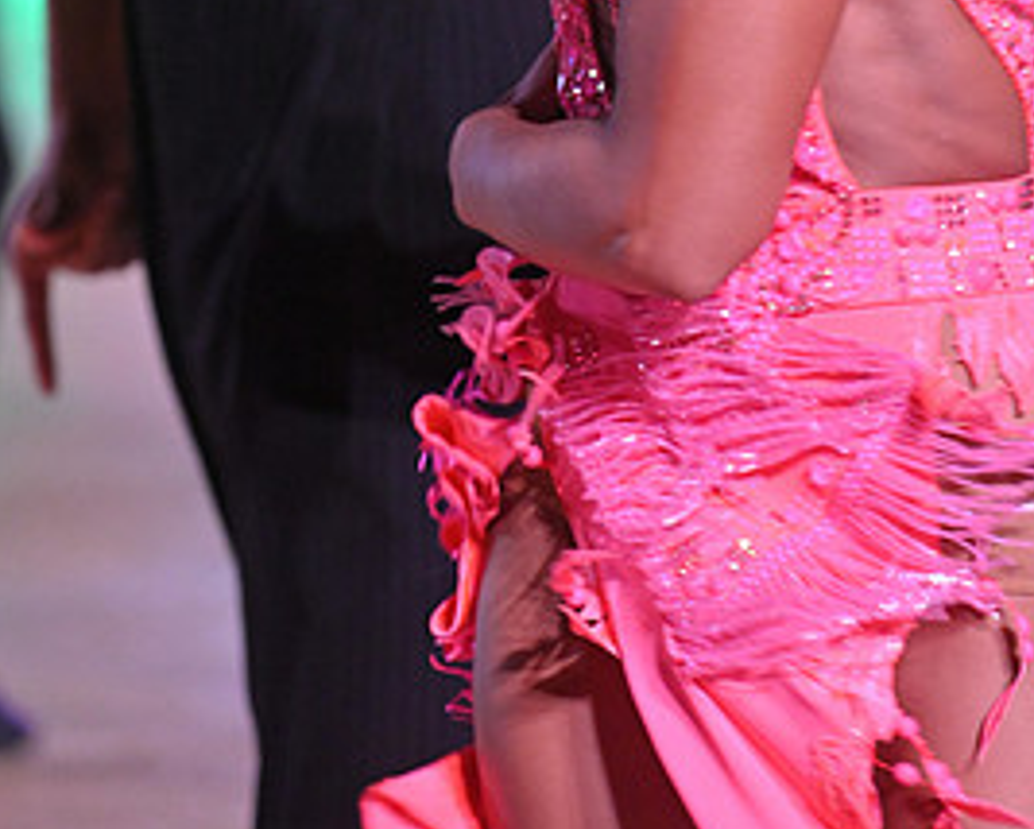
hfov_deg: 7.0
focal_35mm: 275
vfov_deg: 5.6
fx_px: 8422
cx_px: 637
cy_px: -198
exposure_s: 1/500
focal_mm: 135
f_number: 5
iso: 4000
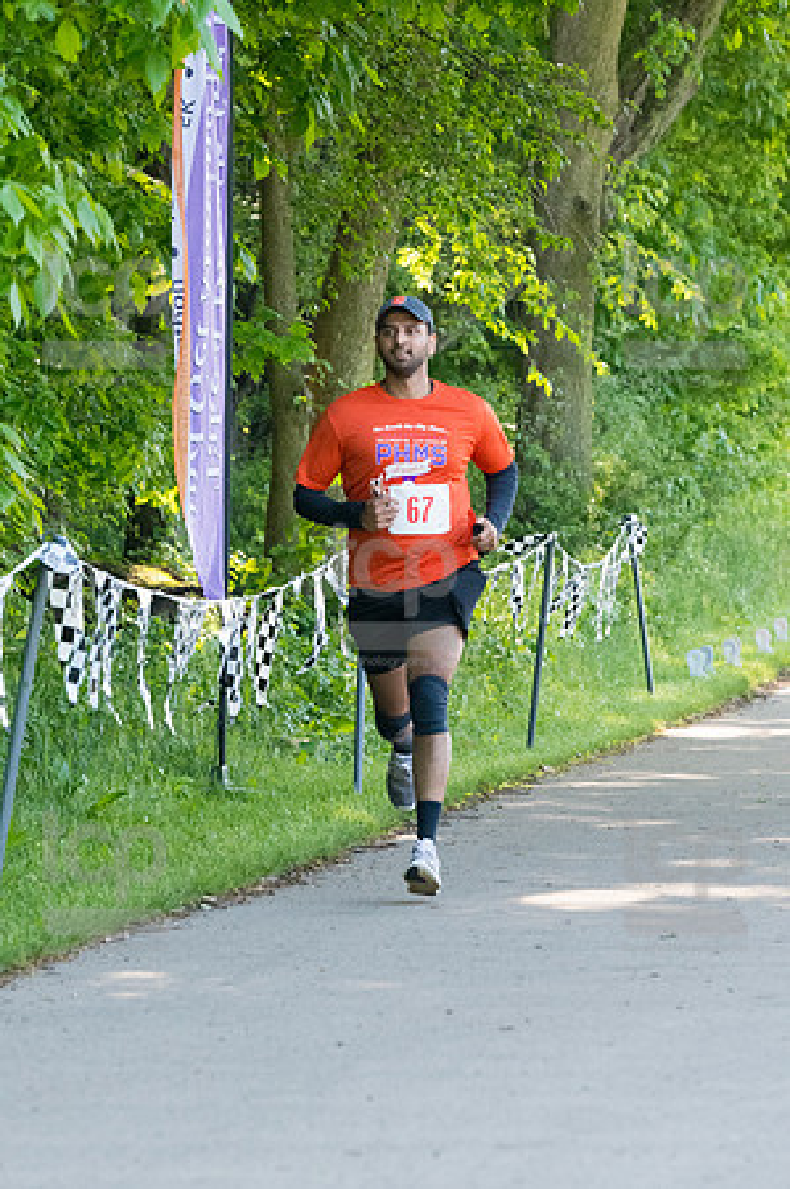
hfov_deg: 5.4
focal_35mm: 255
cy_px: 594
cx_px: 395
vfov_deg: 8.1
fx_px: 8413
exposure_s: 1/1250
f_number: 5.6
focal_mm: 170
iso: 3200
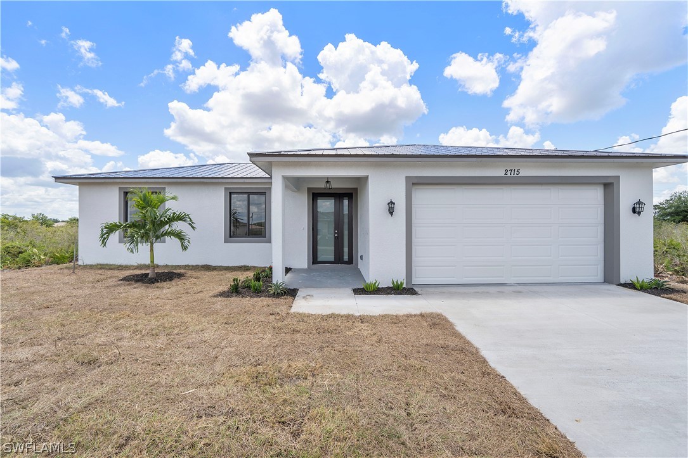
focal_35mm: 15
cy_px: 229
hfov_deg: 100.4
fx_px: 287
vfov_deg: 77.3
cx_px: 344
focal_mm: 10
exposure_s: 1/640
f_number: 4
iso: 100
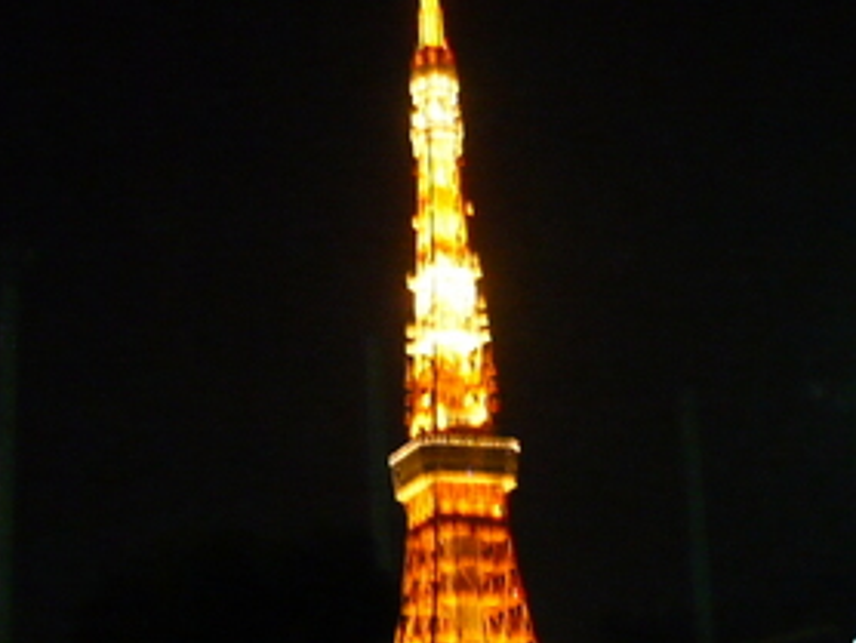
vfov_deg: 18.4
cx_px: 283
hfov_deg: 24.3
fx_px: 1980
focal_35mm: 80
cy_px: 238
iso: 800
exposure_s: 1/10
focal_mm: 5.5
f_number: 2.8
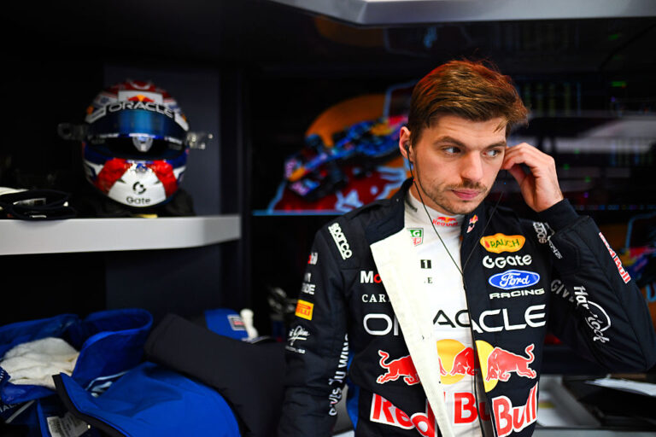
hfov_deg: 54.4
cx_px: 328
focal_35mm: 35
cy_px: 218
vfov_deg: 37.9
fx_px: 638
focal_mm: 35
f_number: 1.4
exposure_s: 1/1000
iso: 800
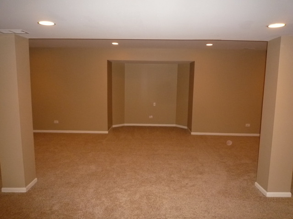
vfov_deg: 54.9
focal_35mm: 25
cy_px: 110
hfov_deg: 69.4
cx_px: 146
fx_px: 212
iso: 400
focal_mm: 4.4
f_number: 2.8
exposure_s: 1/30
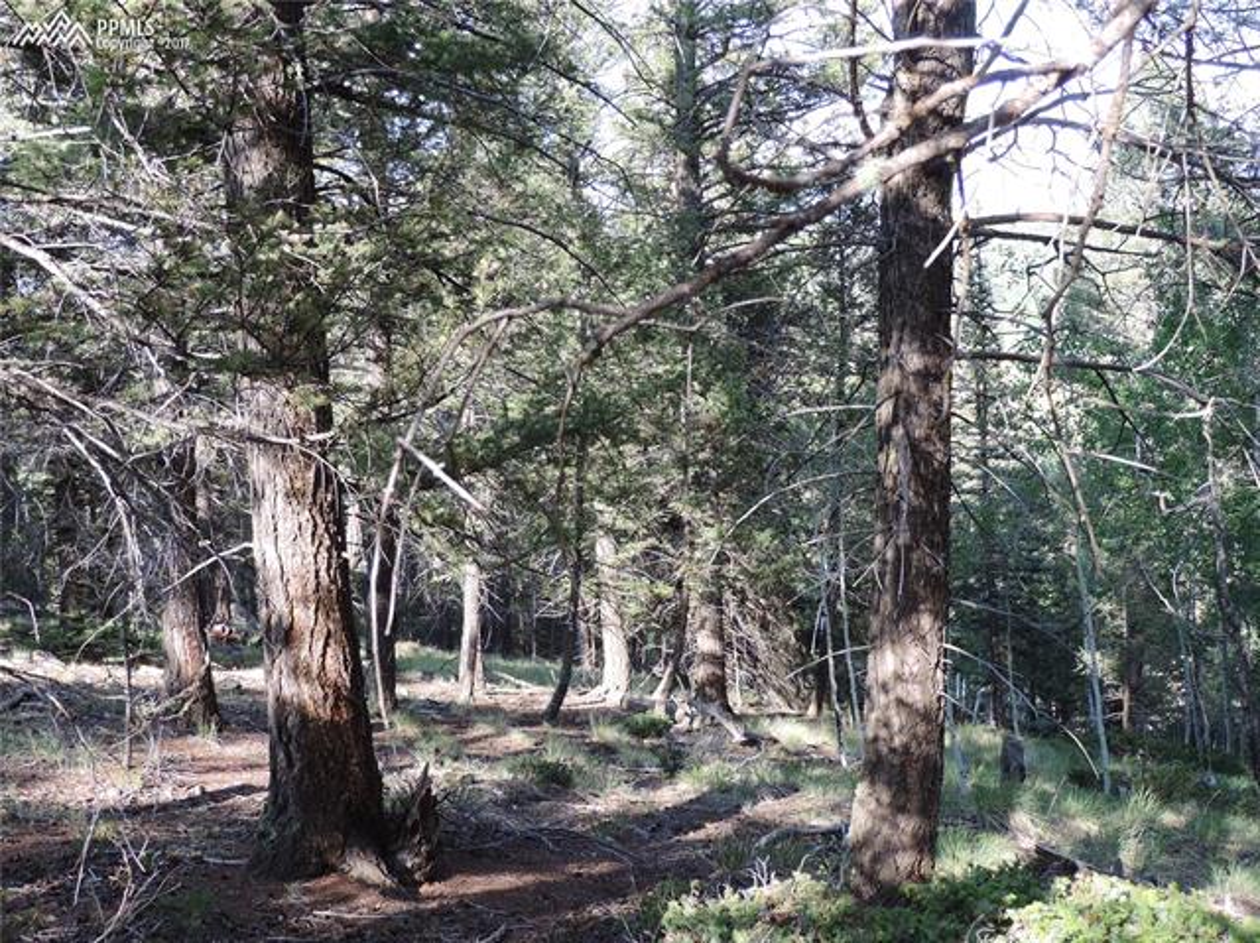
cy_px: 472
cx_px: 630
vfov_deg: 33.6
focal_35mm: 43
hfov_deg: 43.9
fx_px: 1564
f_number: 3.4
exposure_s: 1/100
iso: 80
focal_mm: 7.6
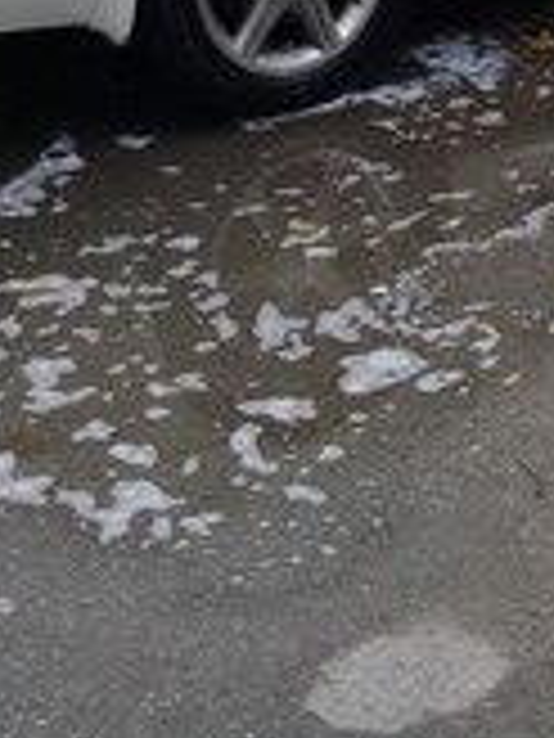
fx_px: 2006
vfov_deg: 19.0
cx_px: 437
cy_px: -279
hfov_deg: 15.6
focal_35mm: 94
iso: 50
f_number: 2.2
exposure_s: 1/141
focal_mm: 3.3
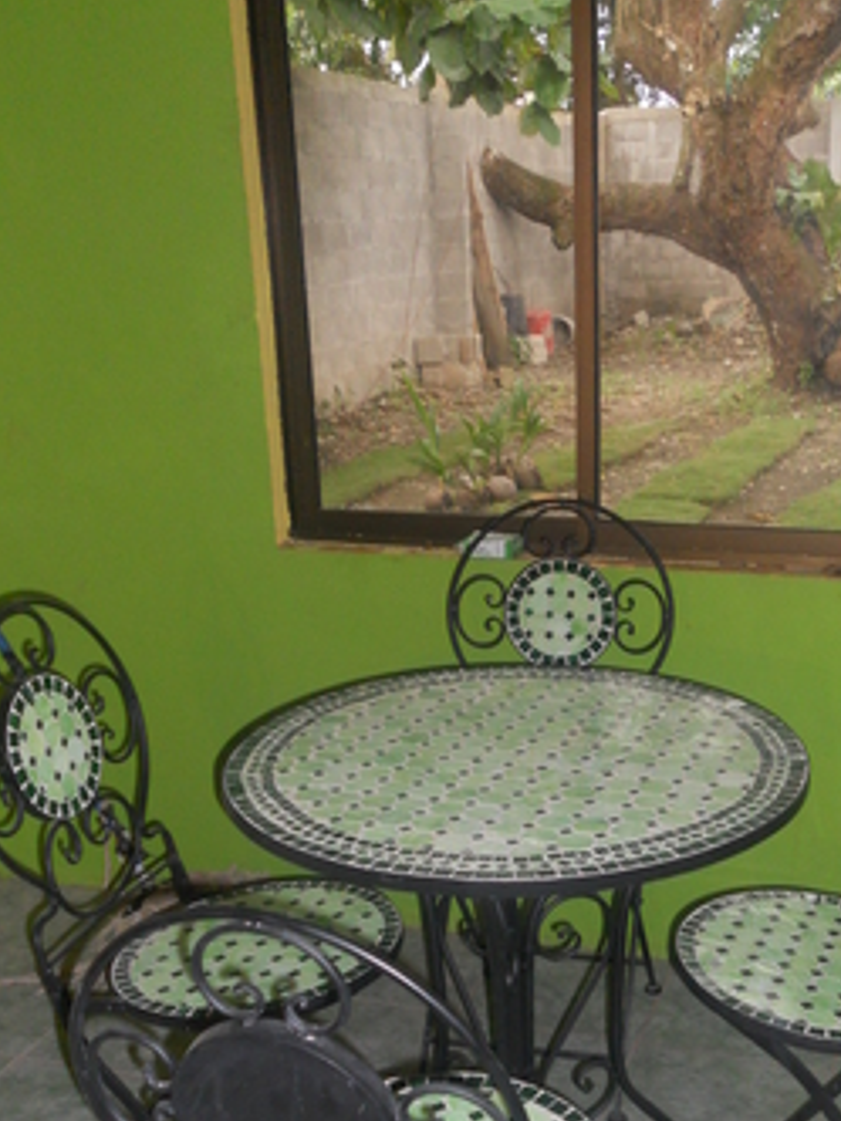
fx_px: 1425
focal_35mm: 44
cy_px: 758
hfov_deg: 32.7
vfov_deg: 42.3
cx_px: 525
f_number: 3.5
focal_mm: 5.8
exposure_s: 1/25
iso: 250
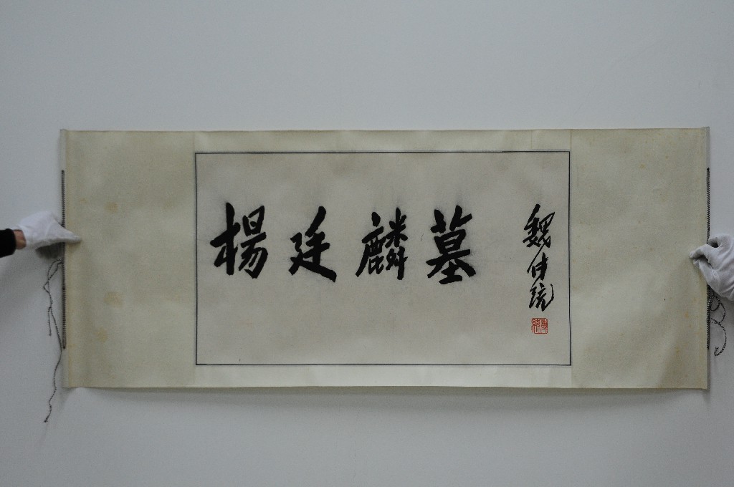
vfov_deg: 23.7
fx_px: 1161
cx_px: 367
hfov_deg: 35.1
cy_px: 244
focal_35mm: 57
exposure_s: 1/100
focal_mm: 38
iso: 640
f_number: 6.3
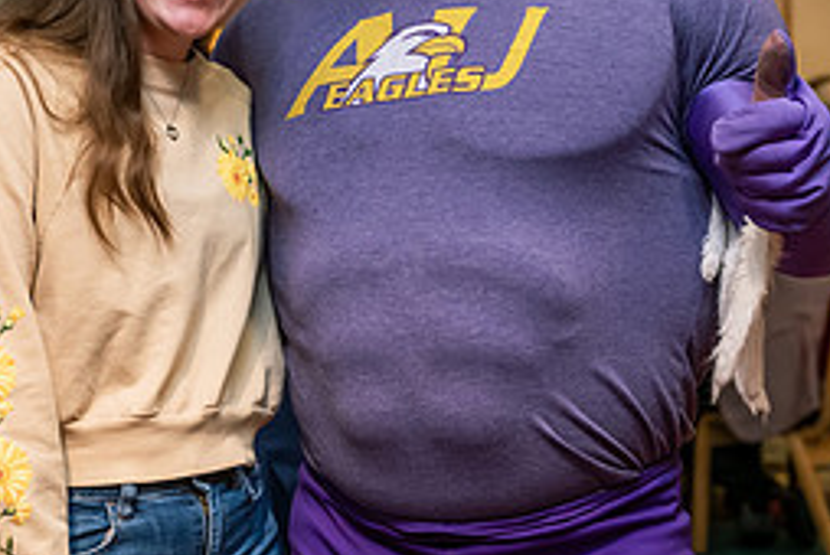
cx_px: 180
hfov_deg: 17.8
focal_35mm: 114
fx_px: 2631
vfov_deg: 12.0
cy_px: 139
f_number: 3.5
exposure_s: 1/160
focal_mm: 50
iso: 1600
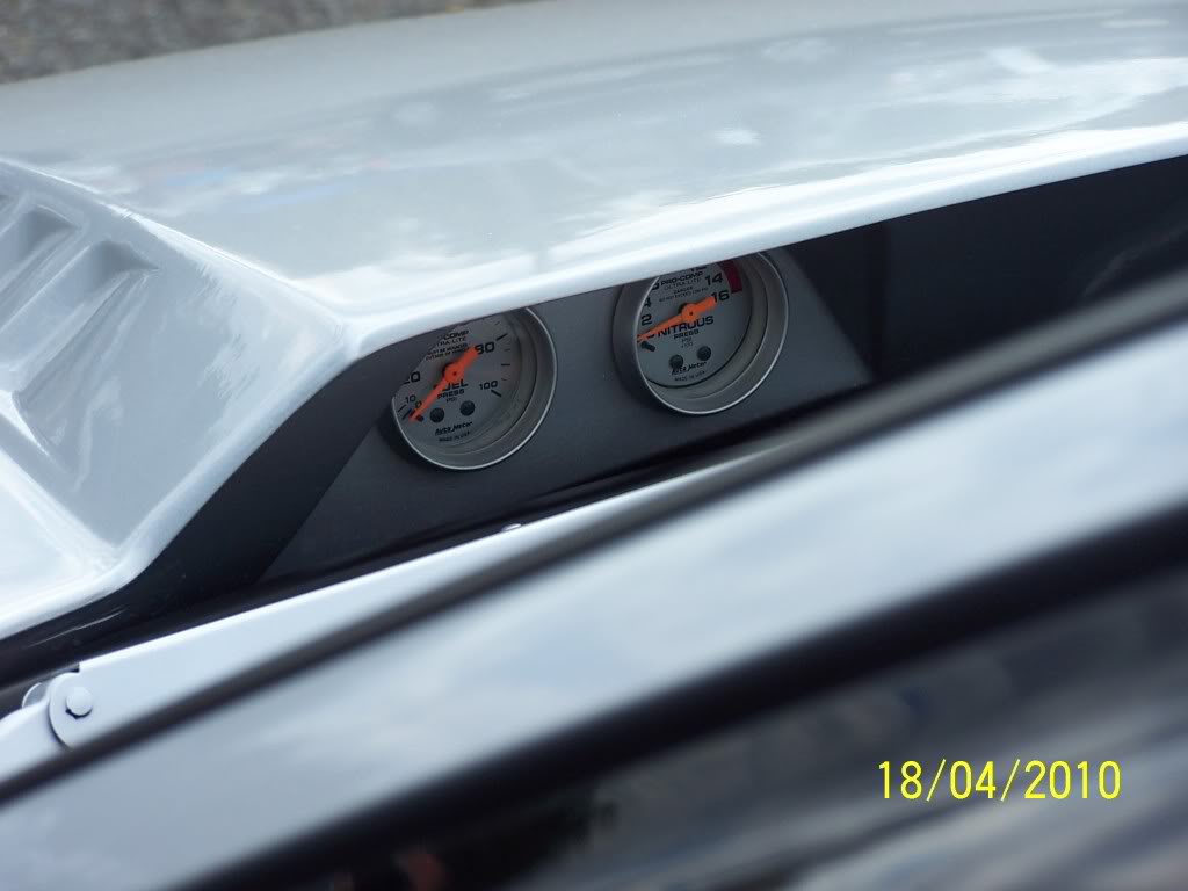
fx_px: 4770
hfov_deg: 14.2
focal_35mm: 139
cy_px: 446
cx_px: 594
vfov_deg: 10.7
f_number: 3.2
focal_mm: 23.1
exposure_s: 1/500
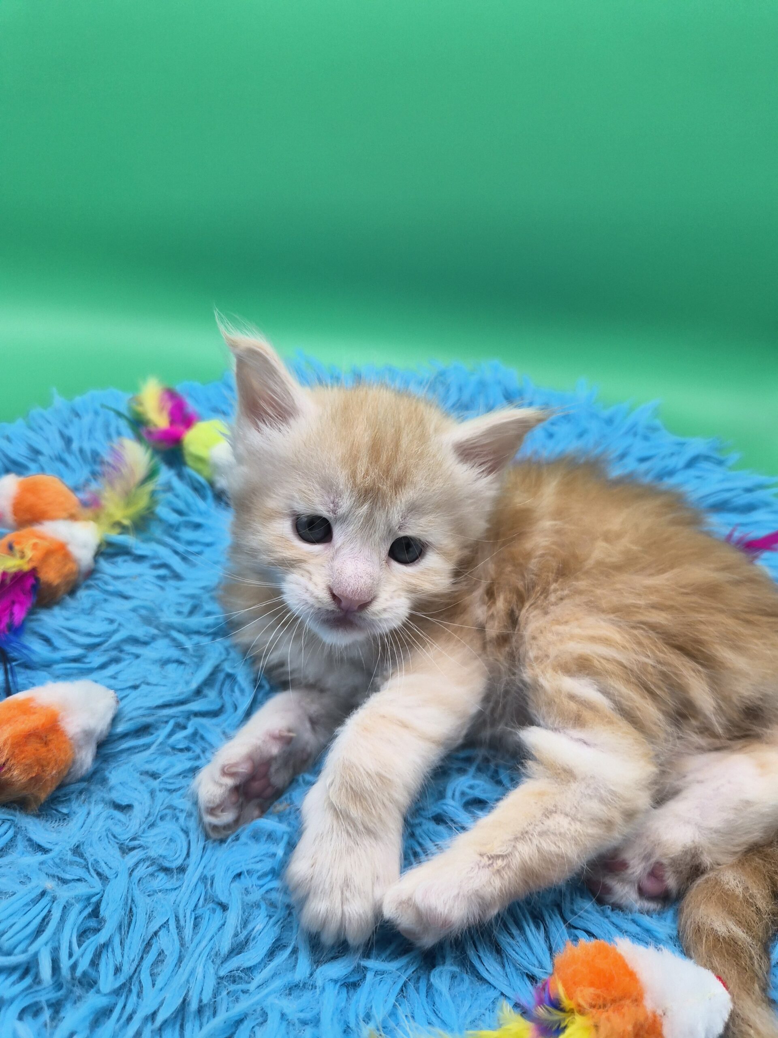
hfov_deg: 58.9
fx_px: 689
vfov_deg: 73.9
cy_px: 519
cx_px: 389
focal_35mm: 23
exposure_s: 1/552
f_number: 1.8
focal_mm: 5.4
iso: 80
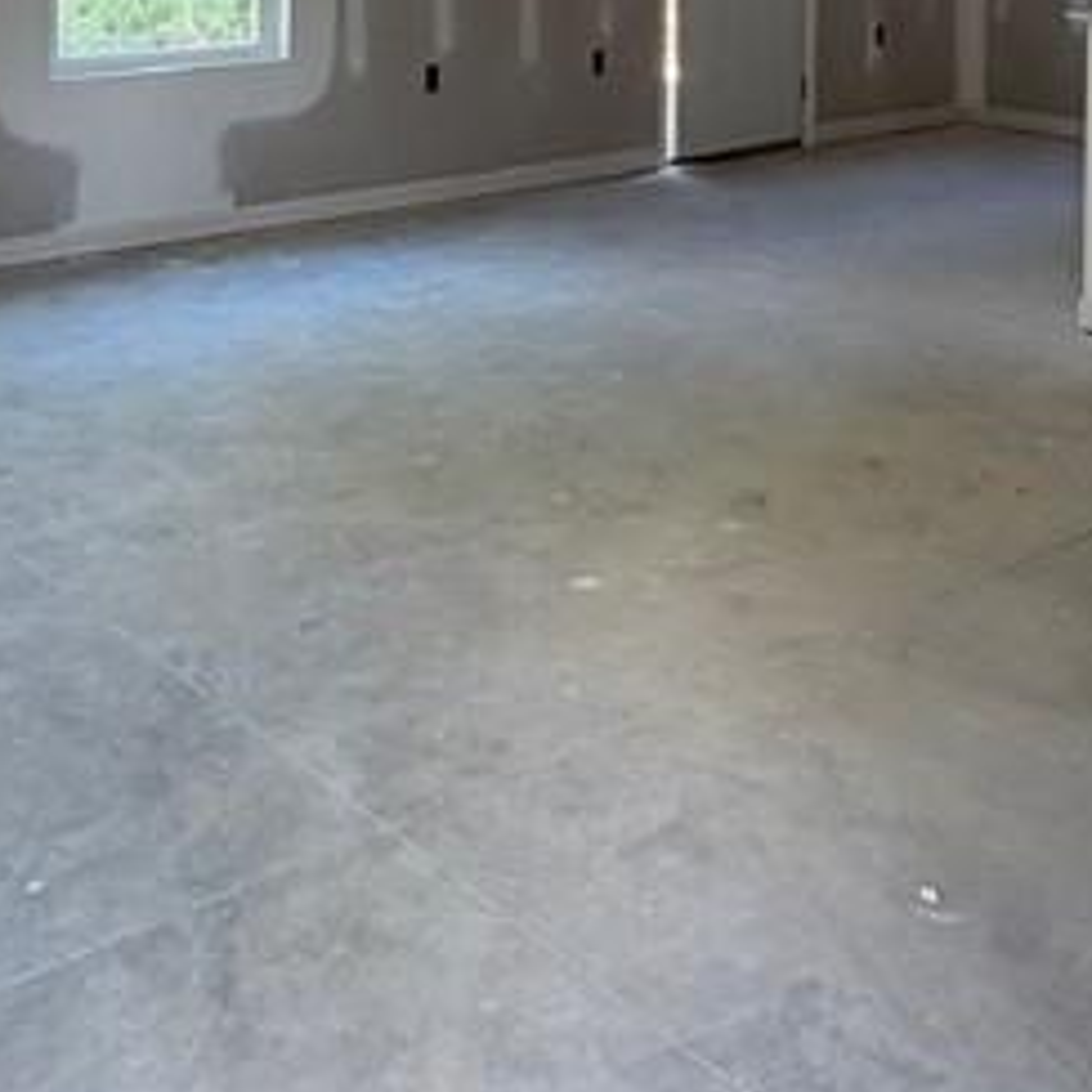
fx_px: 1856
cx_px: 479
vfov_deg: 29.1
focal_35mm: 52
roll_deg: -1.2
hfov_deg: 32.8
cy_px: -157
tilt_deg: -0.9
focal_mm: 2.22
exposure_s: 1/121
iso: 250
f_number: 2.2
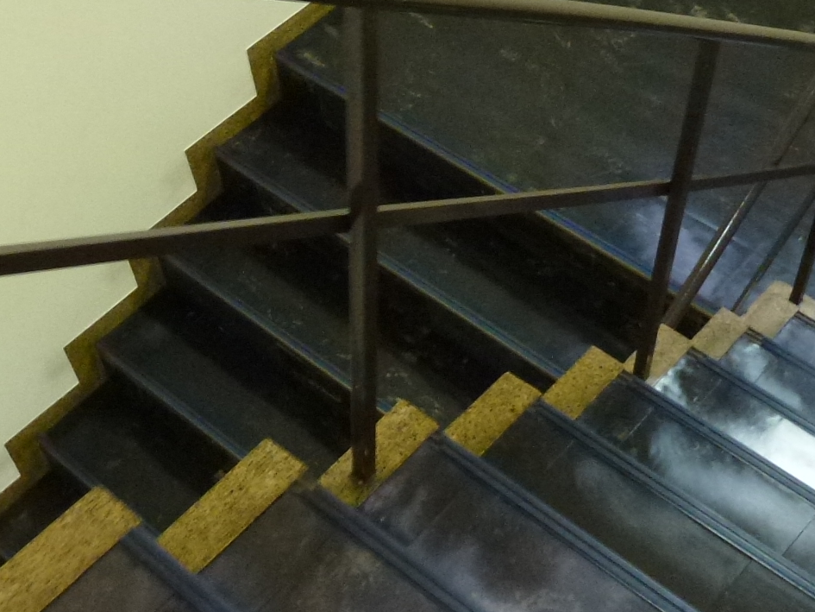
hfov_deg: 29.3
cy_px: 234
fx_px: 1531
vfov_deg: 22.5
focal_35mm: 65
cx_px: 189
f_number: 3.3
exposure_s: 1/15
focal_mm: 4.3
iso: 400
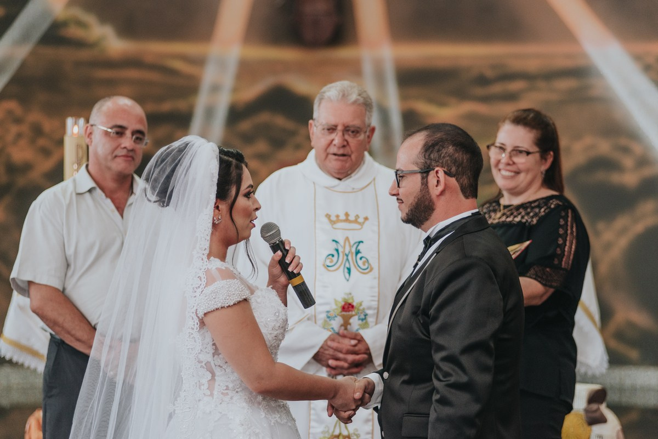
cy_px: 220
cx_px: 324
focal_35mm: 128
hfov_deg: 16.0
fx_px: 2348
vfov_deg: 10.7
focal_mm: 125
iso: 1250
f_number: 2.8
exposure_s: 1/160
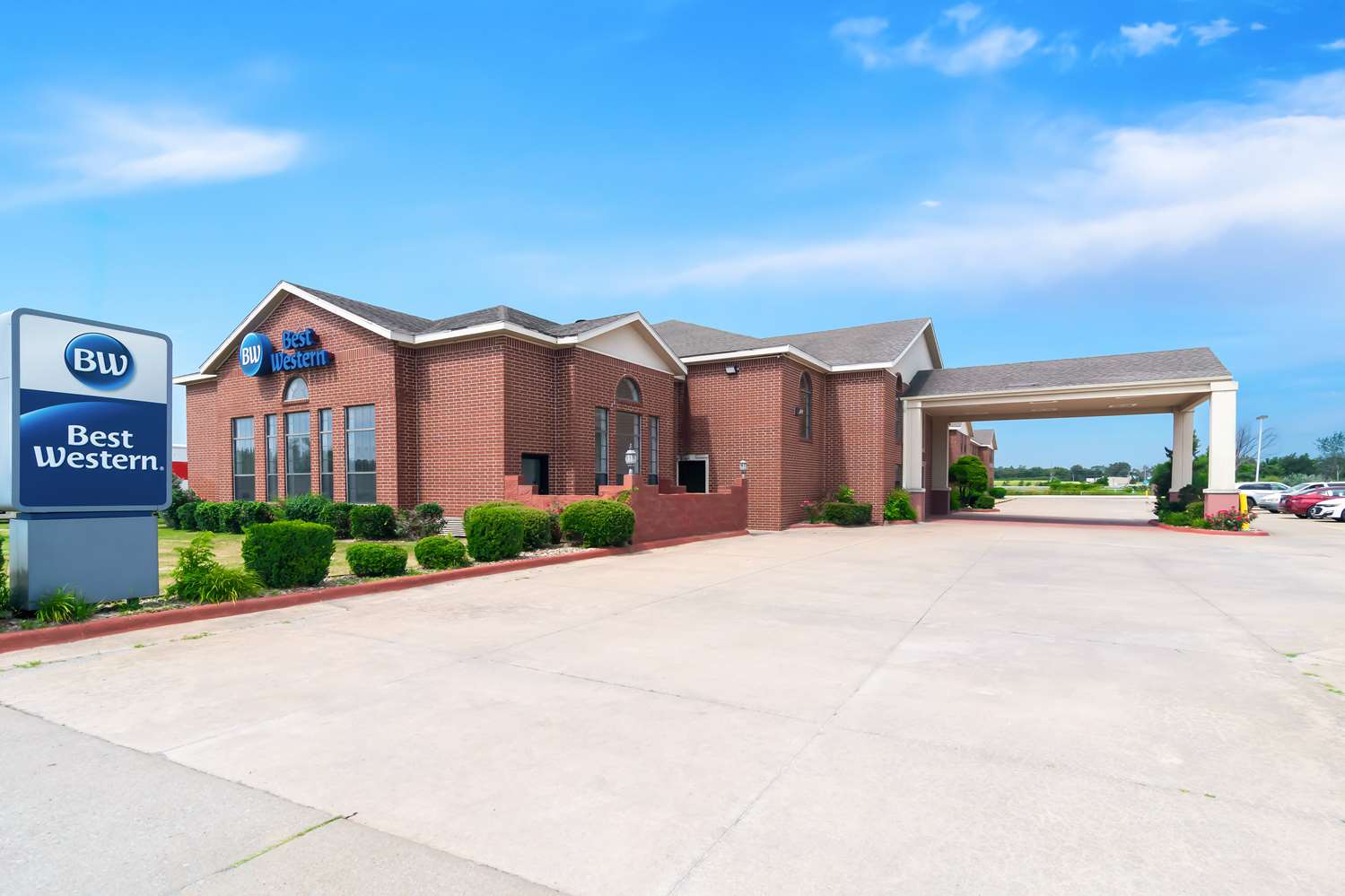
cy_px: 448
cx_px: 672
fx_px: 616
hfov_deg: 95.0
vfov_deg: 72.0
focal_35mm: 16
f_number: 8
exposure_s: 1/30
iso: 200
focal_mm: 11
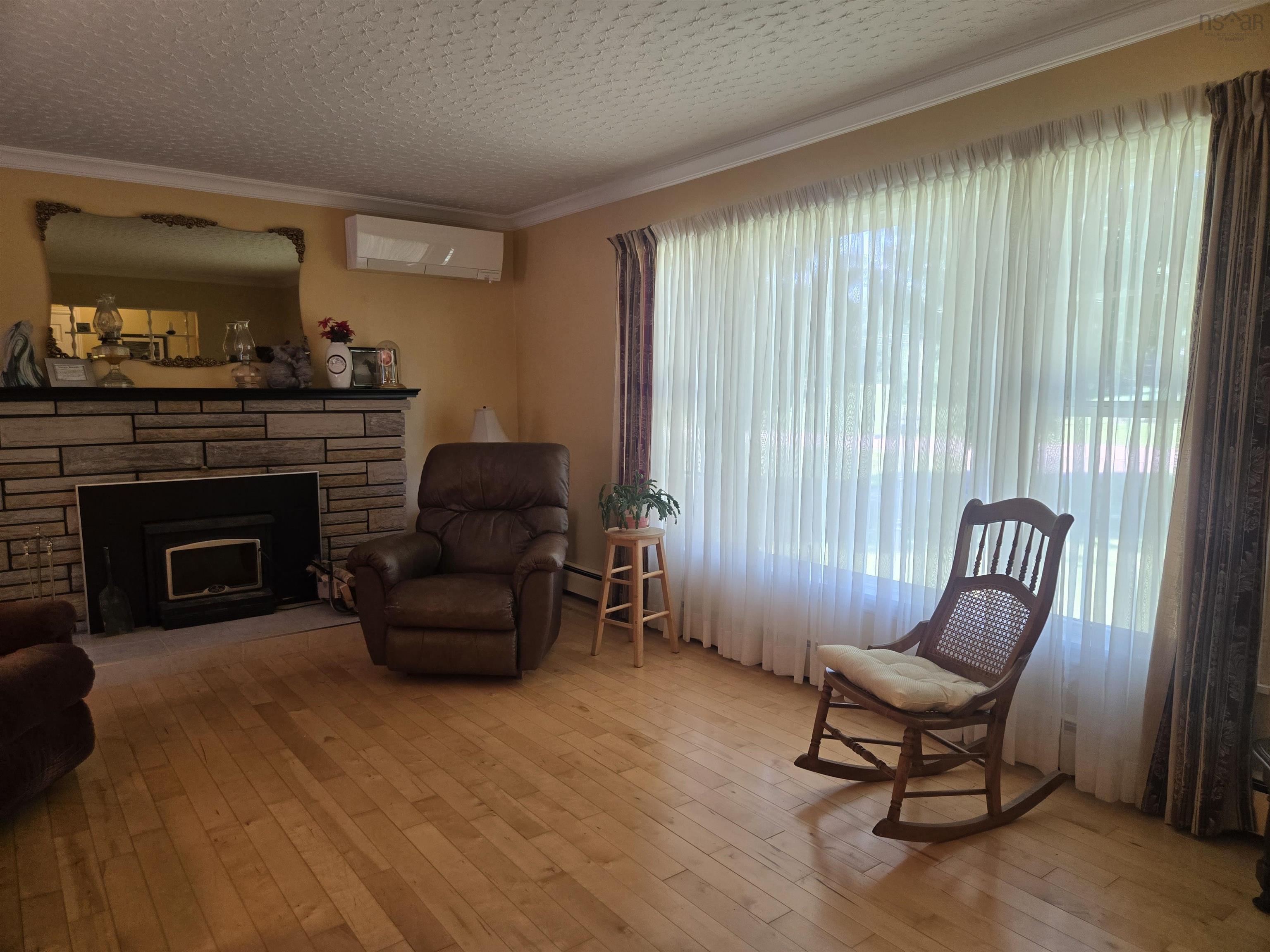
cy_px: 476
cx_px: 635
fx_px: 844
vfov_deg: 58.9
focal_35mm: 23
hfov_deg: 73.9
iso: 125
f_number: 1.8
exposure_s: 1/120
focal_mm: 5.4
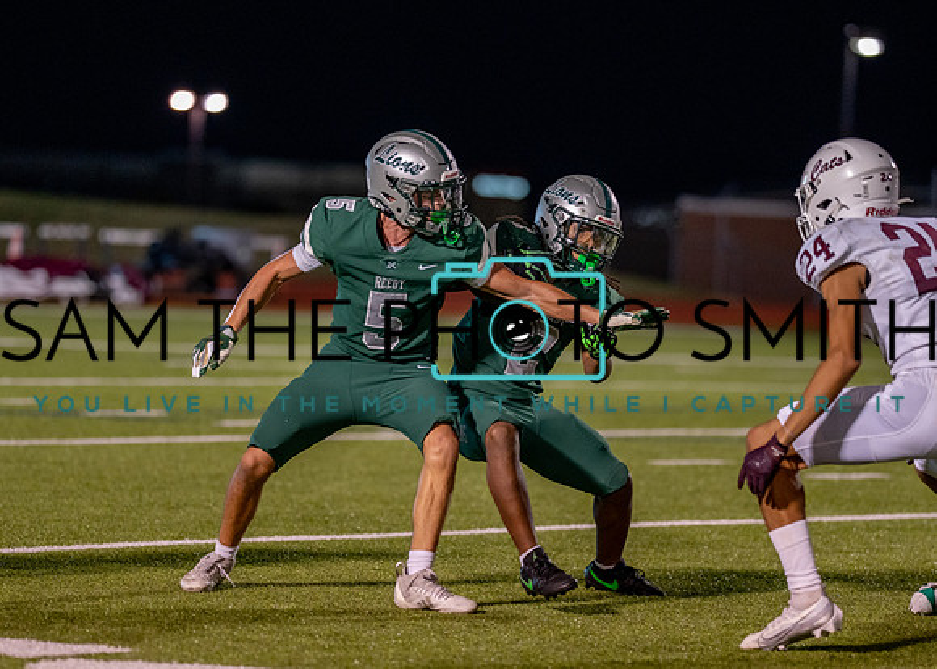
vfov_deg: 7.1
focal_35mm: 202
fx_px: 5366
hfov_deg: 10.0
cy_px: 348
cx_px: 488
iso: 1600
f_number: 1.8
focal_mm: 135
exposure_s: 1/1000
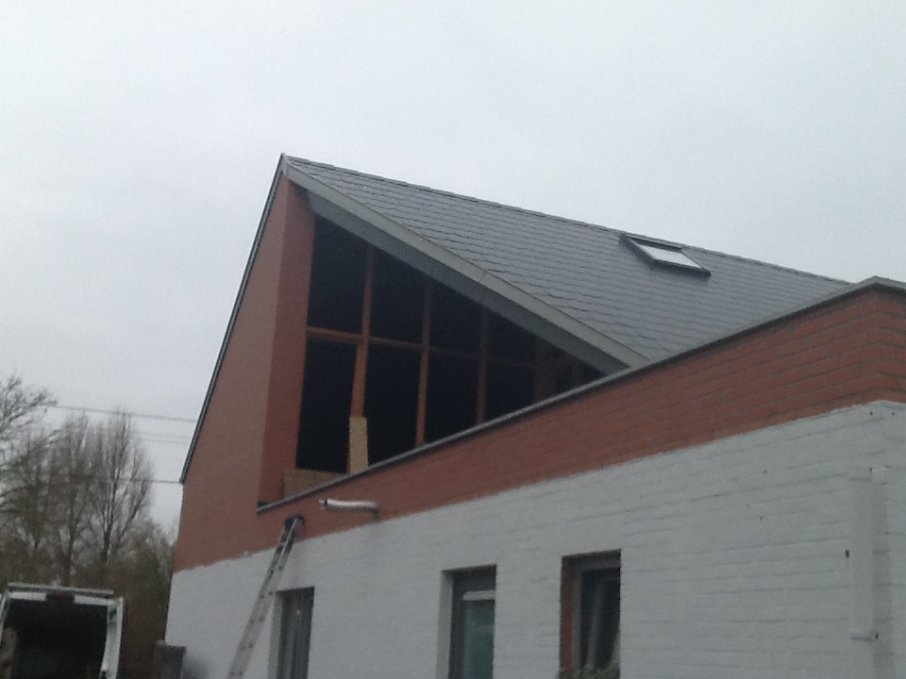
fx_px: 1152
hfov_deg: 42.9
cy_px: 340
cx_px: 453
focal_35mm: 44
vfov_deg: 32.9
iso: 40
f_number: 2.4
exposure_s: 1/209
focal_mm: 2.03
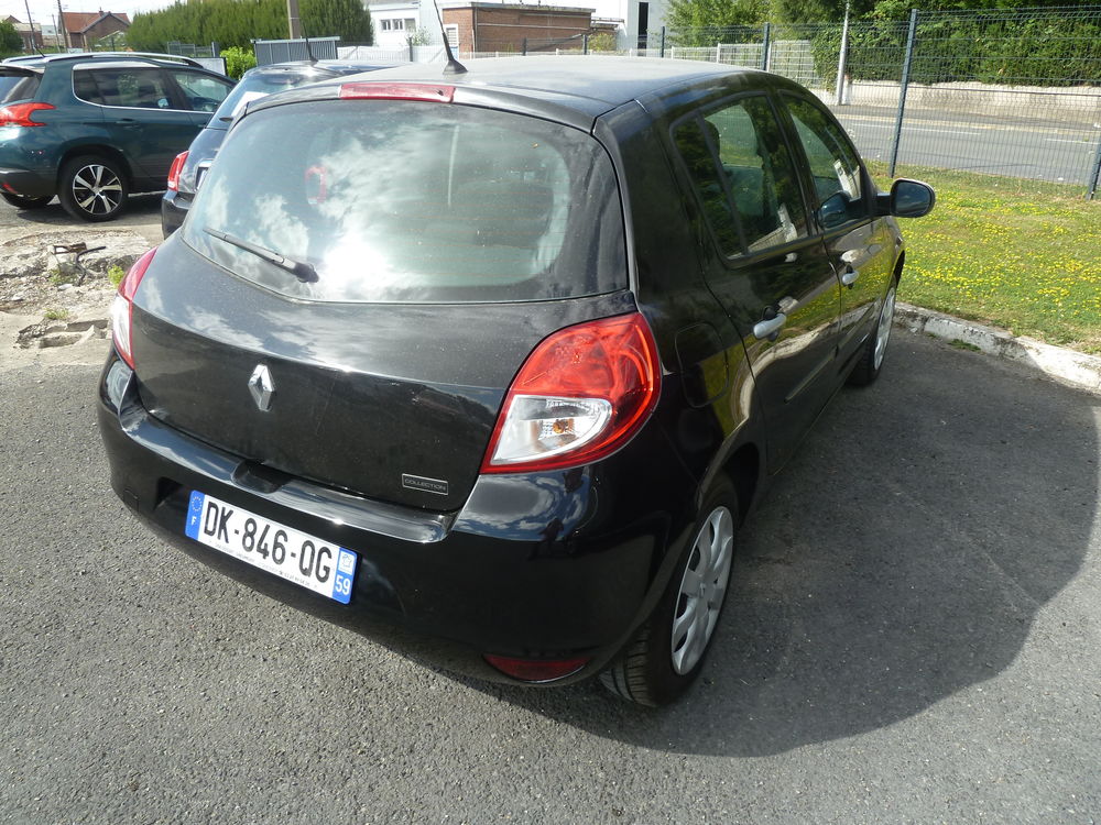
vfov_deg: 54.9
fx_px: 795
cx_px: 550
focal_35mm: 25
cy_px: 412
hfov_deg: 69.4
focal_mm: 4.1
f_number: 4
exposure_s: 1/200
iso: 80
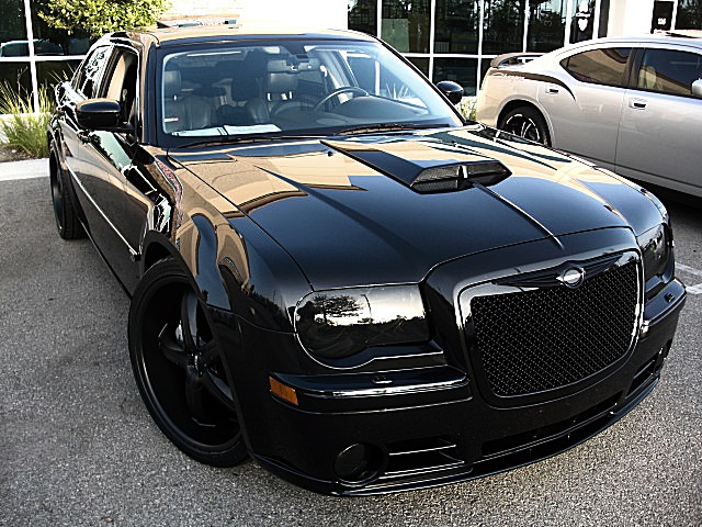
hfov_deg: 51.4
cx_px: 351
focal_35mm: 36
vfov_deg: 39.7
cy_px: 264
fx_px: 730
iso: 50
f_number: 2.8
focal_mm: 6.3
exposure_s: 1/60
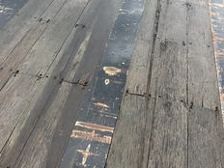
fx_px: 324
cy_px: 30
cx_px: 123
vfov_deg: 28.4
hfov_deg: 38.2
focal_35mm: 50
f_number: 1.8
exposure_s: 1/305
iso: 25
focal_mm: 3
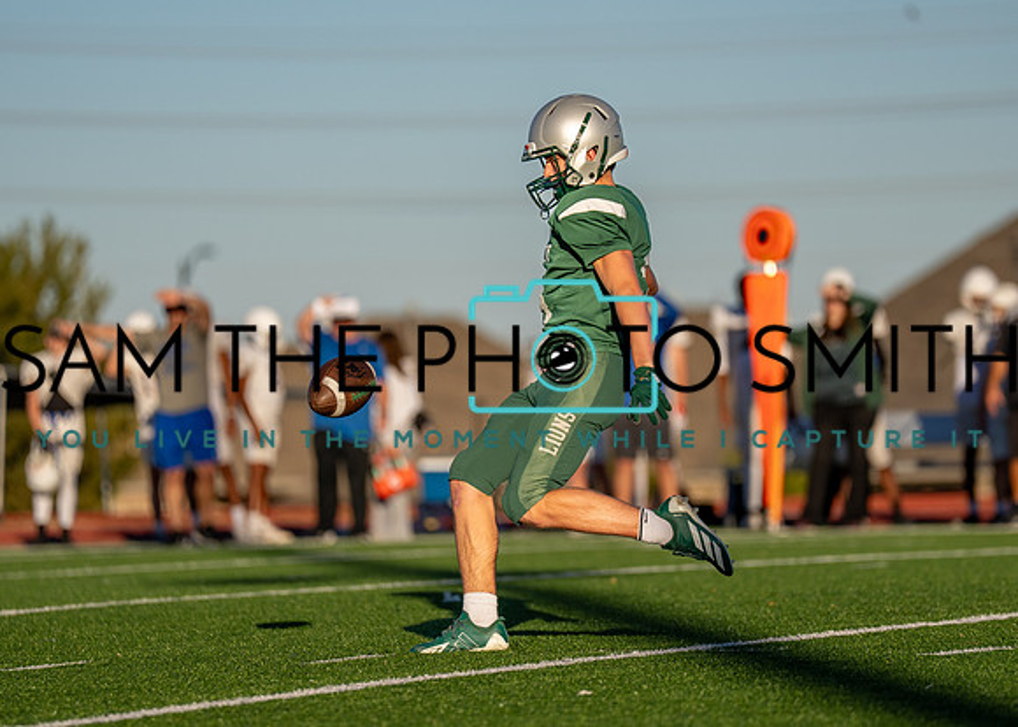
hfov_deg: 6.8
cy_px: 333
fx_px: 8570
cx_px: 559
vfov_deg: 4.9
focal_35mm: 296
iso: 125
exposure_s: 1/3200
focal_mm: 200
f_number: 2.8
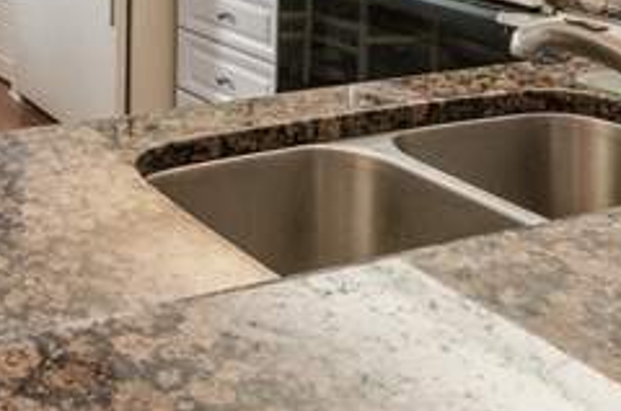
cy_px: -137
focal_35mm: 50
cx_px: -96
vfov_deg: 23.5
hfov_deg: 33.4
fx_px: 861
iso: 200
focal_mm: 10
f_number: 8
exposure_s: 1/2
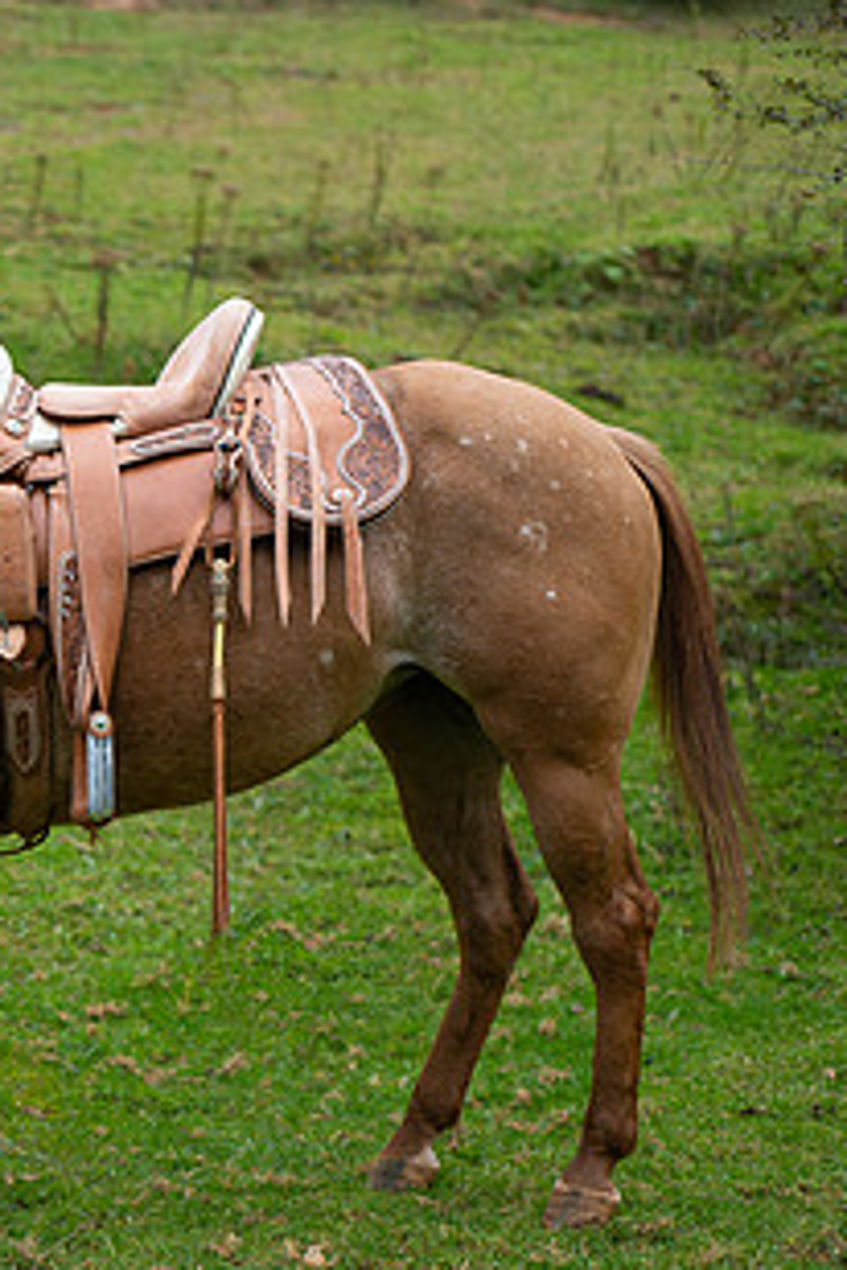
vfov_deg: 21.7
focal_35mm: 94
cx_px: -243
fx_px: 3317
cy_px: 684
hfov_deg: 14.0
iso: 400
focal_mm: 50
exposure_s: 1/2000
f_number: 2.8
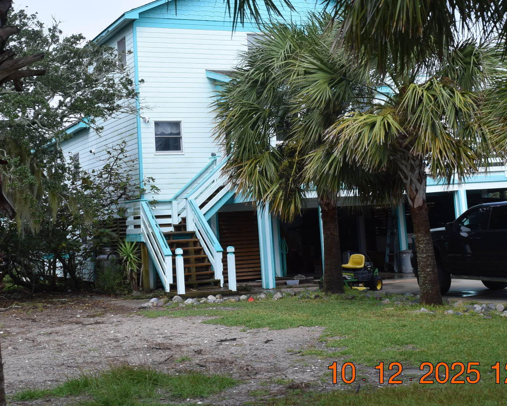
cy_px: 96
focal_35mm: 54
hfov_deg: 34.4
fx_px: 810
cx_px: 171
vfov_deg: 27.7
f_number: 9
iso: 200
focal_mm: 20
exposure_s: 1/320
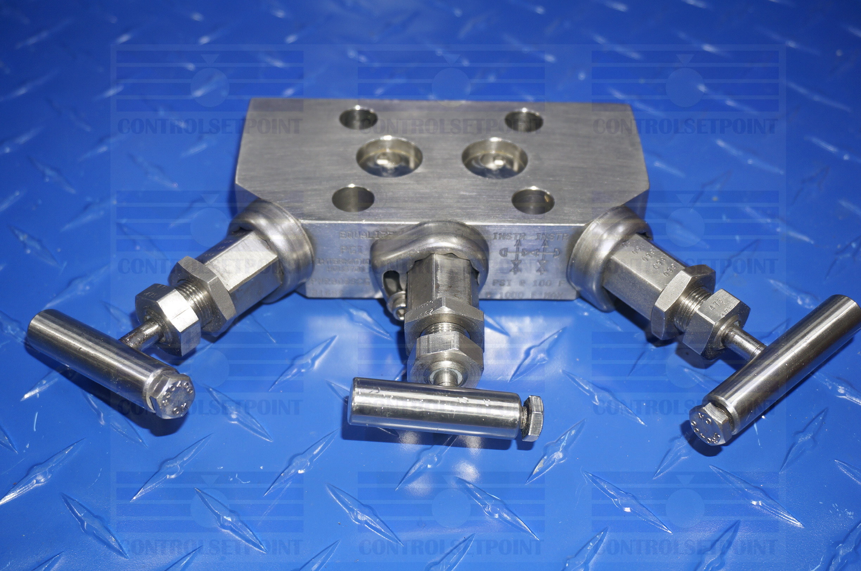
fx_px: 1075
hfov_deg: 43.7
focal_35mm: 45
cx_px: 430
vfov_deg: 29.8
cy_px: 286
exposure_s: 1/60
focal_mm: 30
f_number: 5
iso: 250
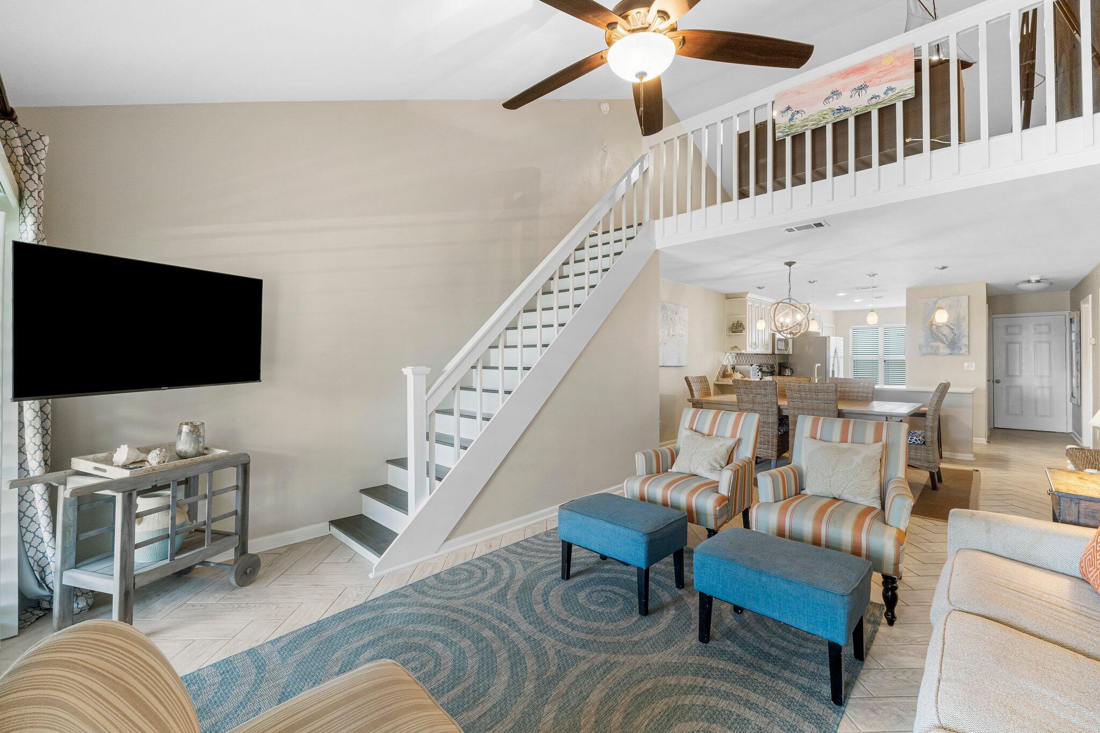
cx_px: 550
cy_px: 366
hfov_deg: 100.4
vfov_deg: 77.3
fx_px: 458
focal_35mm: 15
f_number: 9
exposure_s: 1/8
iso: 400
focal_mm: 10
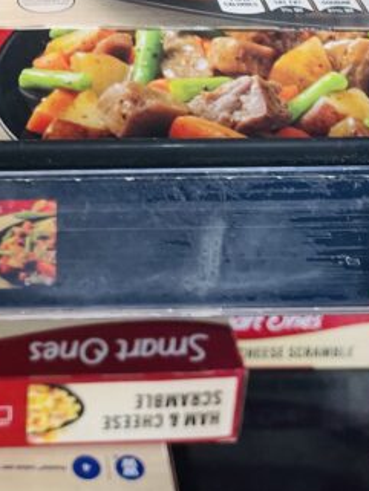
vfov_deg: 21.8
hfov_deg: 17.1
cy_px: -102
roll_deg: +0.7
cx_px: -49
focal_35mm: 83
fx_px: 1179
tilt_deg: -24.5
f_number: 1.6
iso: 64
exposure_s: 1/60
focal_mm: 4.2
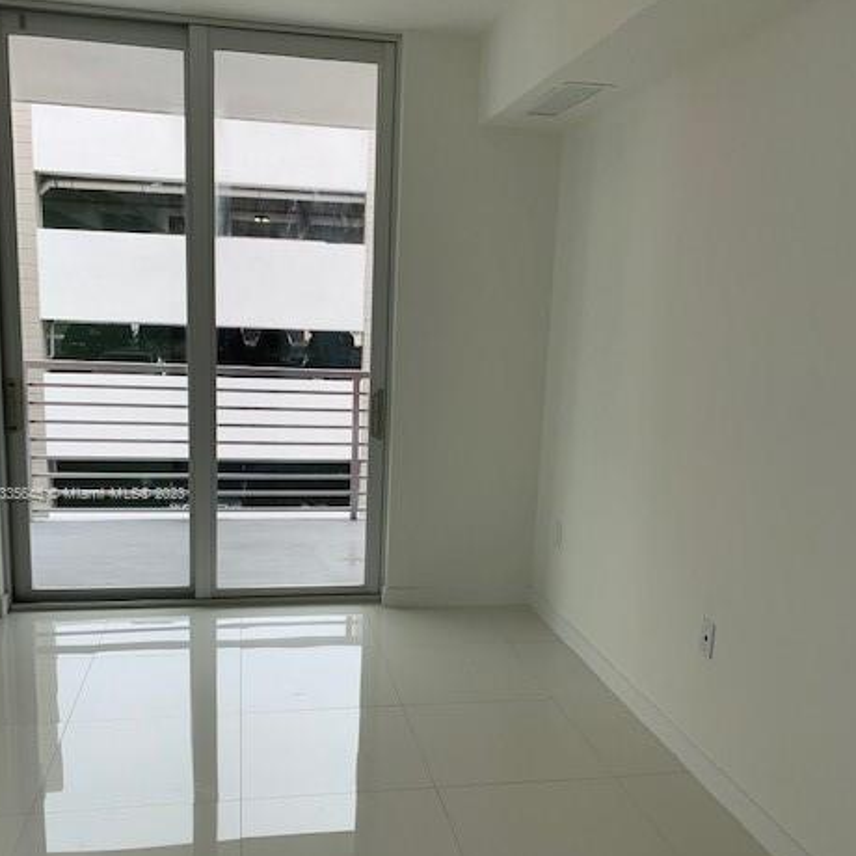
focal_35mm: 32
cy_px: 495
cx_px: 419
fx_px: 895
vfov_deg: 50.9
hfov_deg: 51.1
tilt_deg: -5.0
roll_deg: -2.8
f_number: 1.8
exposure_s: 1/442
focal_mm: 4.25
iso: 25
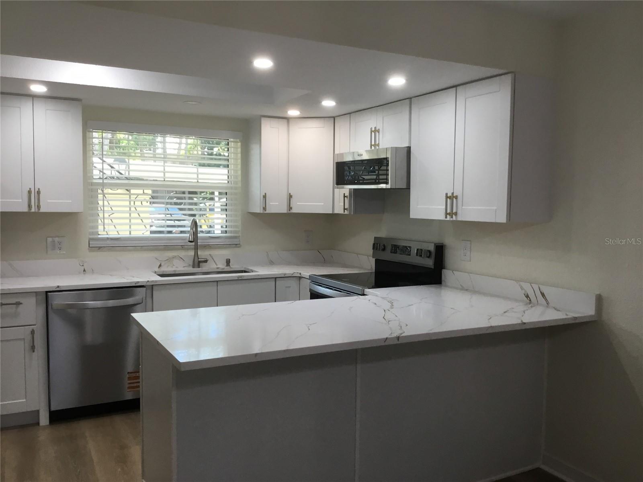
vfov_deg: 45.4
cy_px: 241
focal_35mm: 31
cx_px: 322
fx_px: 576
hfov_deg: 58.4
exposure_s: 1/40
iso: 32
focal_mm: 3.3
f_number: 2.4
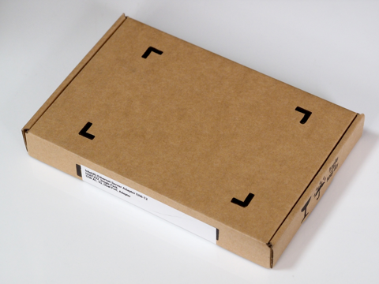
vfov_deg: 12.3
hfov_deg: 16.4
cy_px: 142
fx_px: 1314
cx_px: 190
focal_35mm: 120
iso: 1250
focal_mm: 60
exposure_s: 1/160
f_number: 4
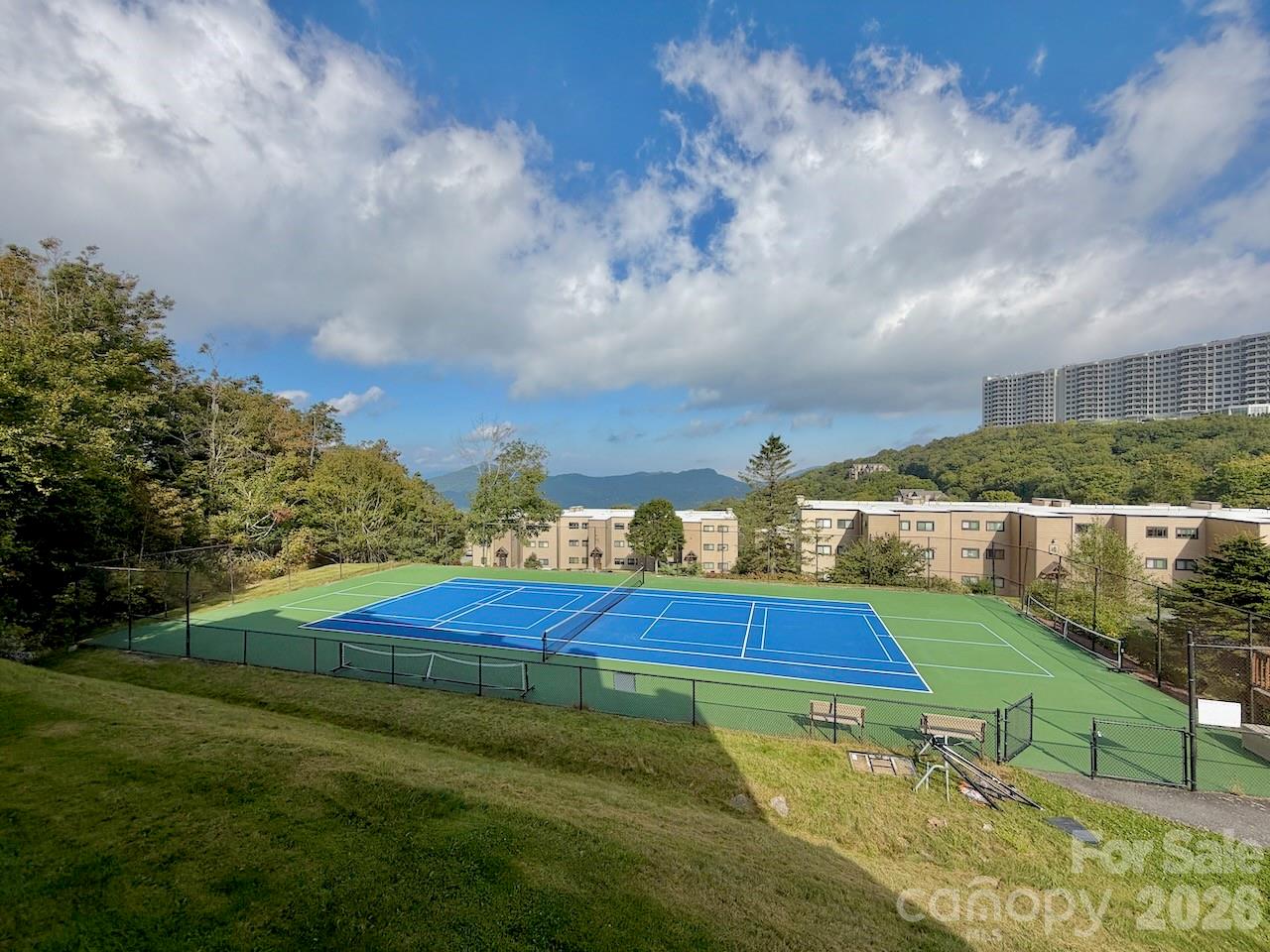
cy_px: 476
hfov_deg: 102.1
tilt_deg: -1.3
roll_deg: +0.6
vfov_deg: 85.7
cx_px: 635
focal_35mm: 14
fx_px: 514
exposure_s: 1/1145
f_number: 2.2
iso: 20
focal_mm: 2.22
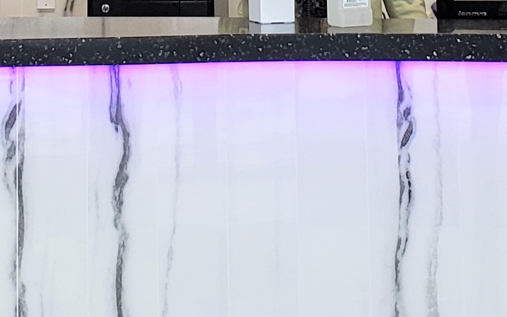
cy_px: -371
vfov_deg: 8.7
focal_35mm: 140
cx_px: 173
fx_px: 1934
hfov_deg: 14.9
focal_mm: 4.3
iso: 64
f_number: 2.4
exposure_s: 1/60
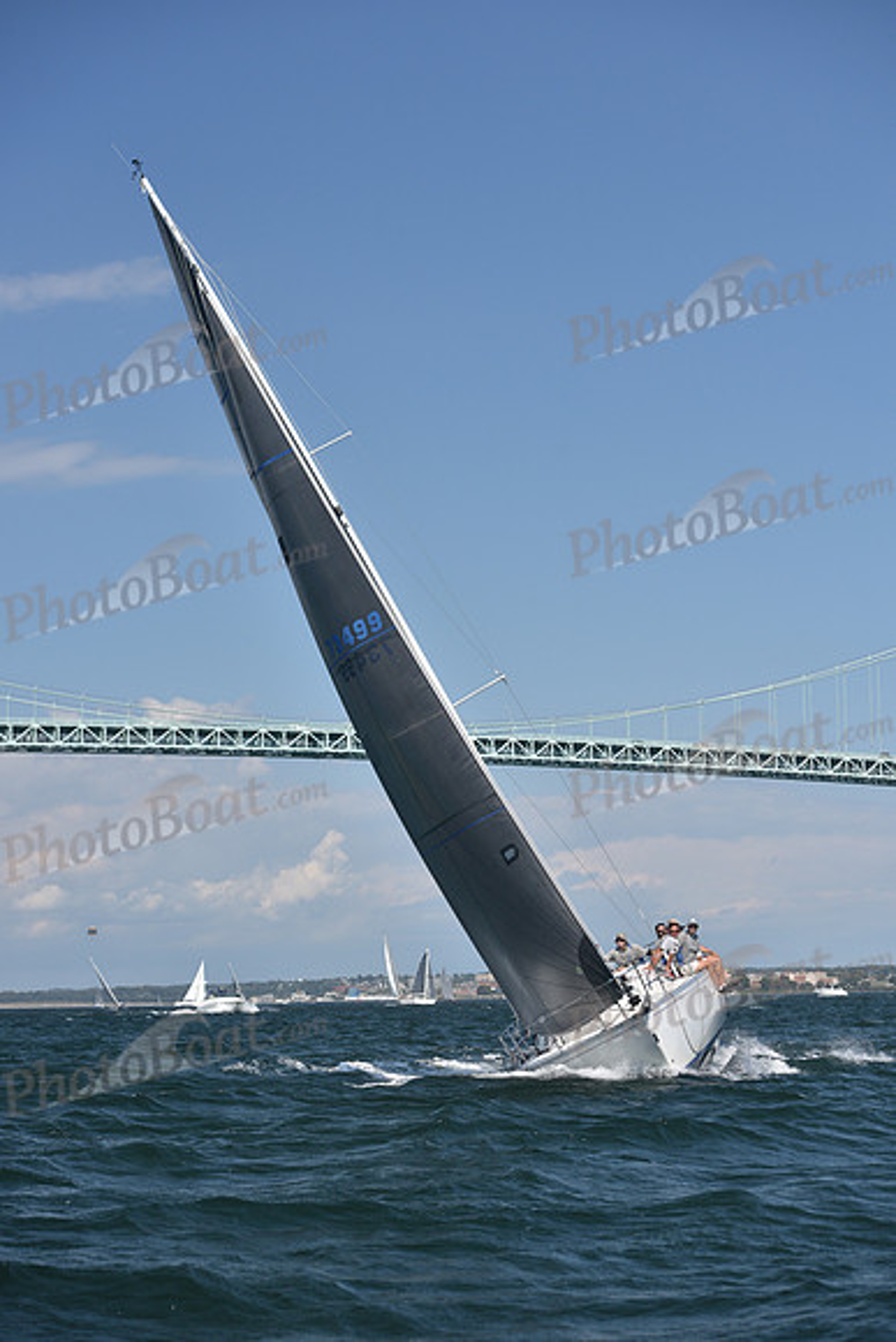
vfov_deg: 28.8
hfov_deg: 19.5
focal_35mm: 70
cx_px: 448
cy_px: 671
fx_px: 2612
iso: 250
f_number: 5.6
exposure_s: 1/1000
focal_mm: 70
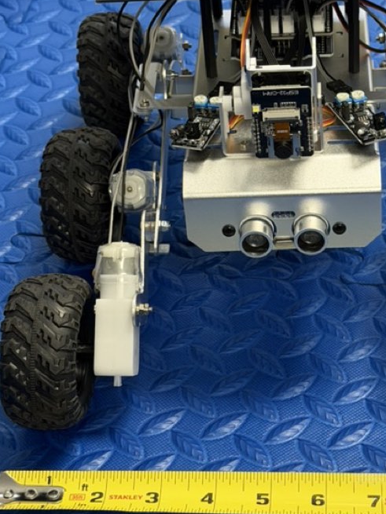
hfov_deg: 16.7
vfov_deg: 22.2
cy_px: 177
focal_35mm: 88
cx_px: 278
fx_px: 1309
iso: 200
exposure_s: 1/40
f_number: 1.78
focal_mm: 6.76
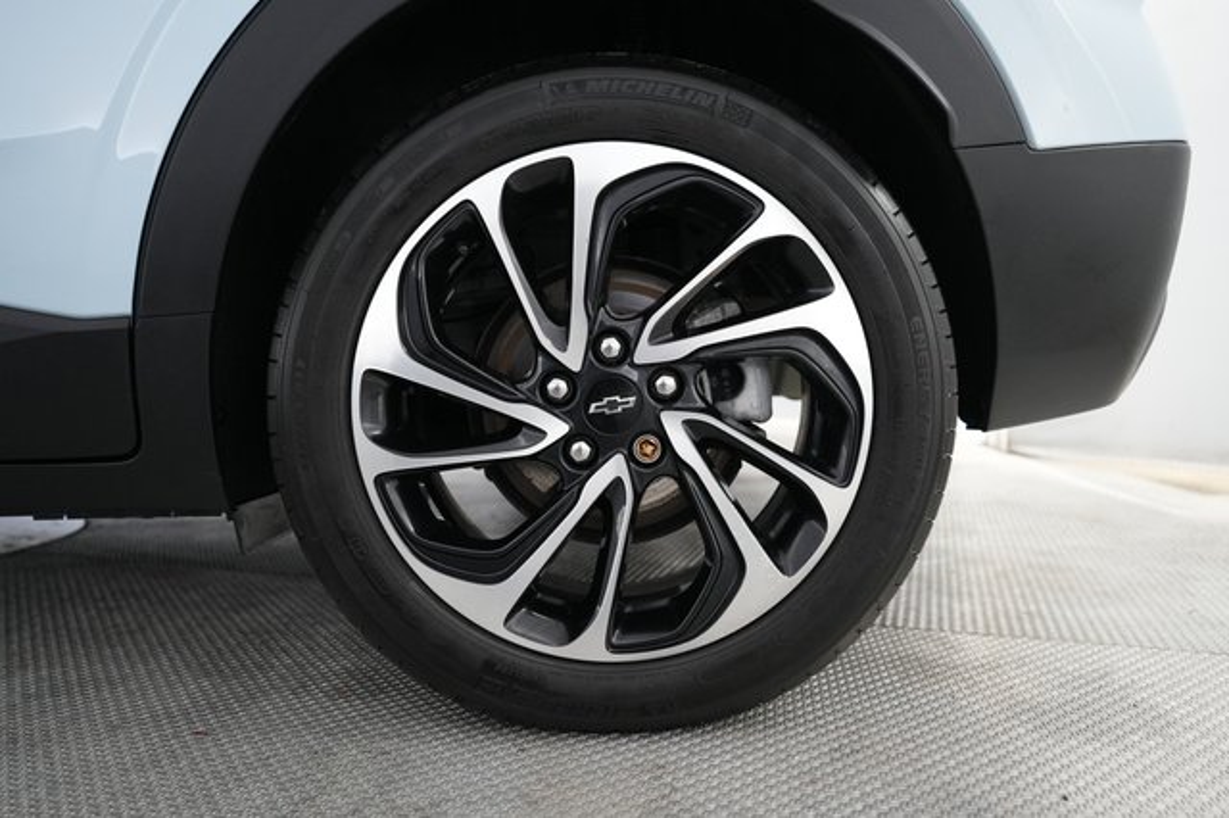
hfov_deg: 71.5
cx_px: 614
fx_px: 853
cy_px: 409
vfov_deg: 51.2
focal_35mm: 25
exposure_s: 1/160
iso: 3200
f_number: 2.8
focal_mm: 25
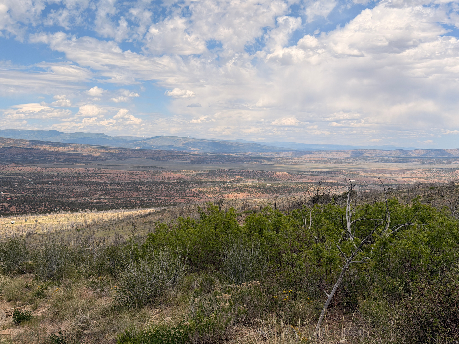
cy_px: 172
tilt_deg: -1.7
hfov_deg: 39.7
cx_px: 230
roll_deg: -0.6
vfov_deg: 30.3
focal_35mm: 48
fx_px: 636
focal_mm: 6.76
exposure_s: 1/7874
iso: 64
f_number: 1.78
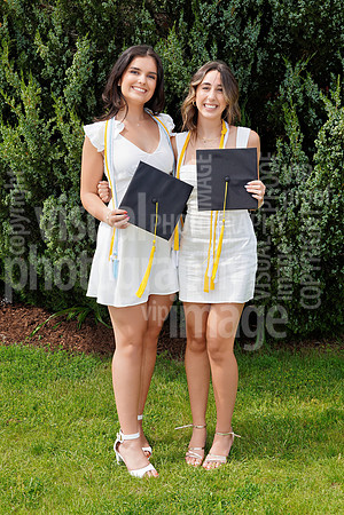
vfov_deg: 37.9
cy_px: 258
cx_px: 172
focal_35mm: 52
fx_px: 752
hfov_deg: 25.8
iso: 100
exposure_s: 1/160
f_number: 8
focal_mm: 35
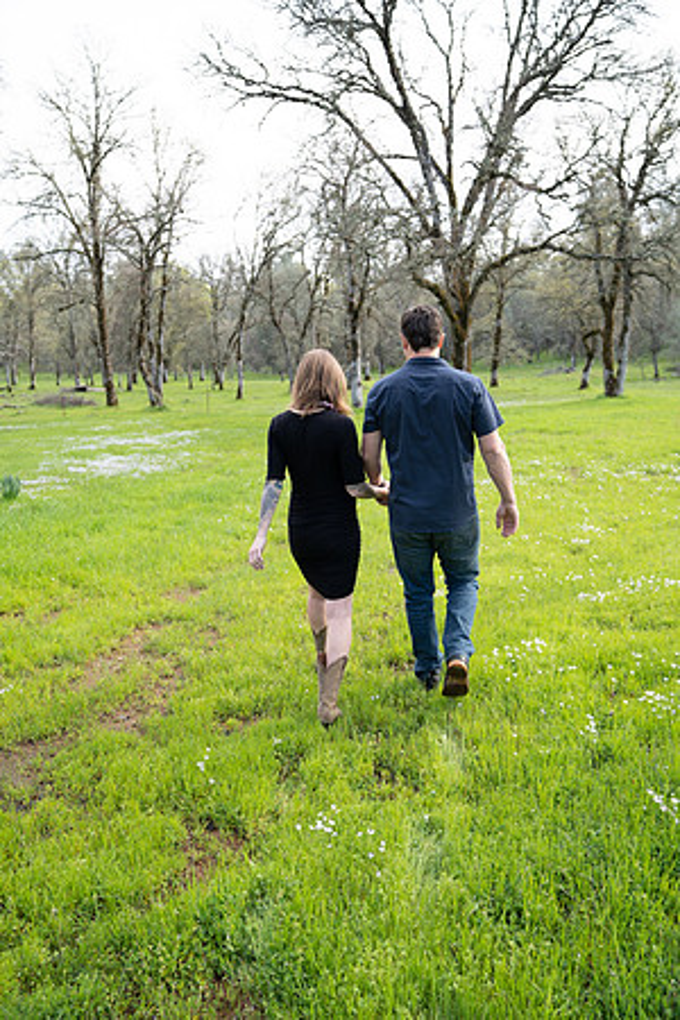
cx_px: 340
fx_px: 680
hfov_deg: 53.1
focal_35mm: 24
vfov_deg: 73.7
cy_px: 510
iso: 200
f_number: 2.8
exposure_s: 1/250
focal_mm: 24
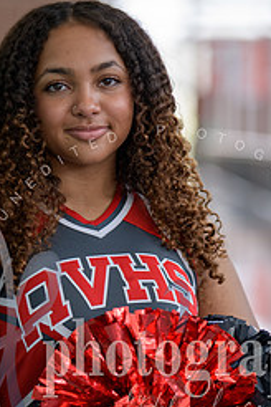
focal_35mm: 223
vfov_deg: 9.2
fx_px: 2518
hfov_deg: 6.2
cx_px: 137
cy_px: 328
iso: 250
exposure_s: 1/125
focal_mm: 122
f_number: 2.8
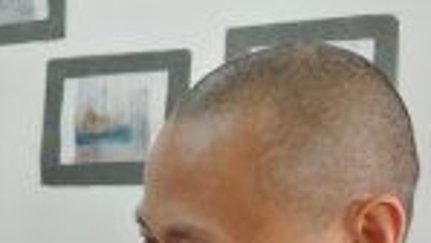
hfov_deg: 16.3
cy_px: 414
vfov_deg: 9.1
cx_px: -35
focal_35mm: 128
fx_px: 1464
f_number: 4
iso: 800
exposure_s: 1/30
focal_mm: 14
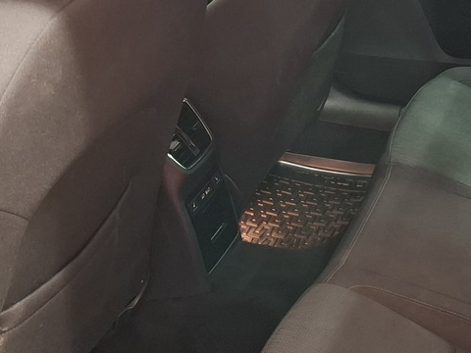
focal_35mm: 69
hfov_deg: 28.0
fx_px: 939
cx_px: 312
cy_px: 246
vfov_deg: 21.2
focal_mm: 5.54
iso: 640
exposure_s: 1/25
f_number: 1.8
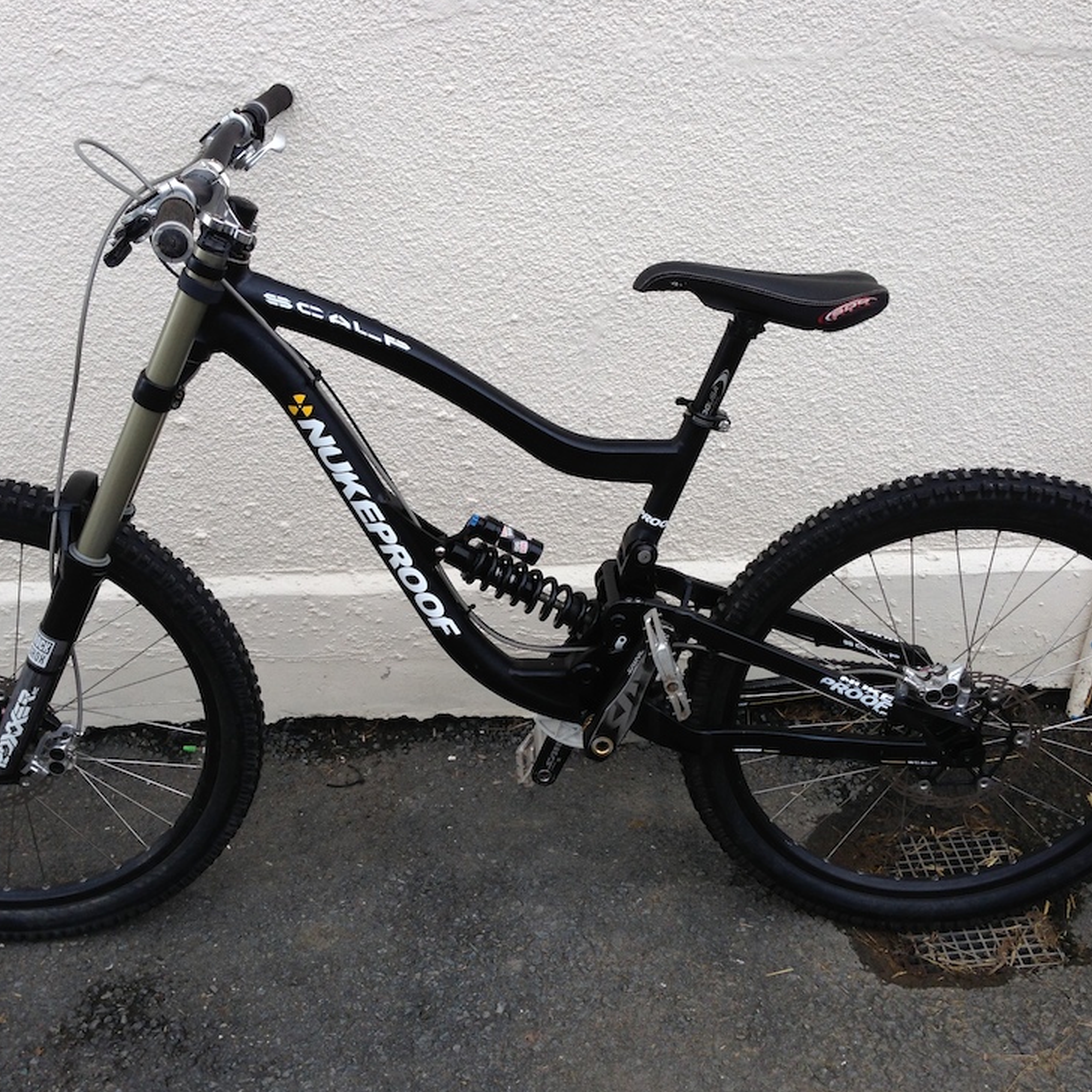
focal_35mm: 41
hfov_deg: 40.9
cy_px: 567
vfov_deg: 40.9
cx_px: 500
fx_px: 1463
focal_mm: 4.13
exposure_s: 1/402
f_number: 2.4
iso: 50
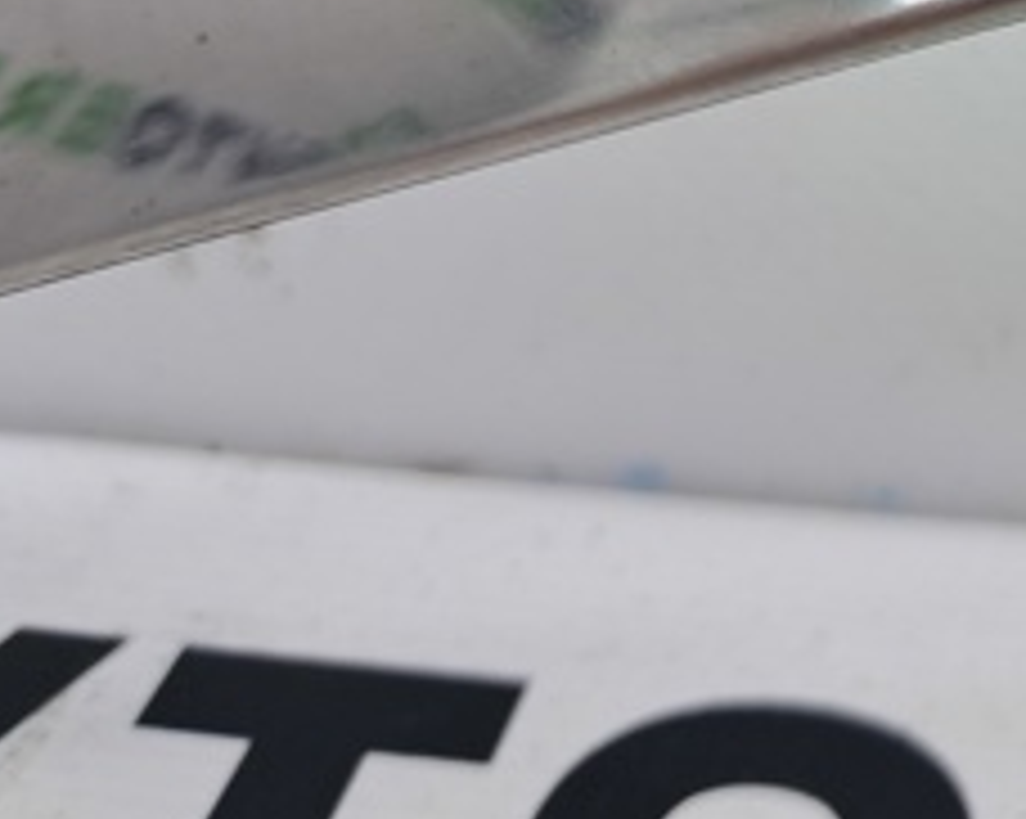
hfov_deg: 23.4
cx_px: 1246
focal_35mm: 74
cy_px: -236
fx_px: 2245
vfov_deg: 19.2
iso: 50
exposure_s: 1/60
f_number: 1.8
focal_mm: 4
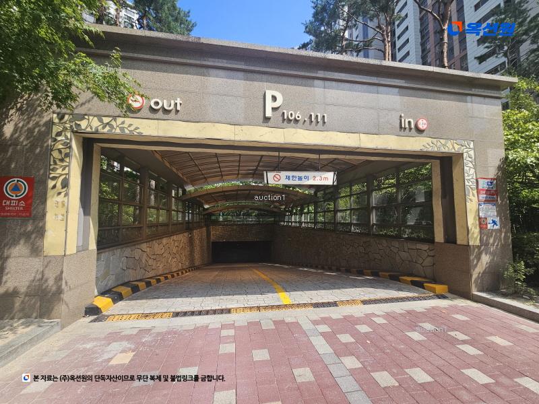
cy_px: 202
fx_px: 202
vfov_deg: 89.9
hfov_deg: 106.2
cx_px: 270
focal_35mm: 13
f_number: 2.2
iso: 50
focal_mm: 2.2
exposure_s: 1/1182
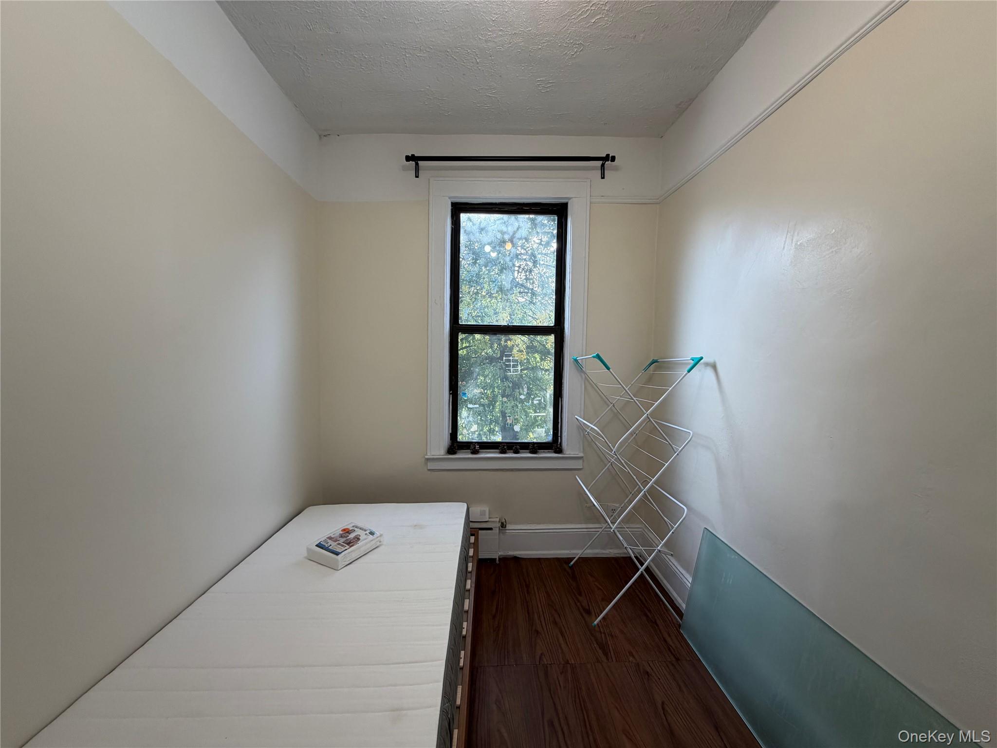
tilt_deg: -2.6
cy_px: 374
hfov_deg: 102.1
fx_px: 403
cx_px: 498
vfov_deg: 85.7
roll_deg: -0.9
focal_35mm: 14
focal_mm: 2.22
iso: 100
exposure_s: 1/120
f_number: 2.2
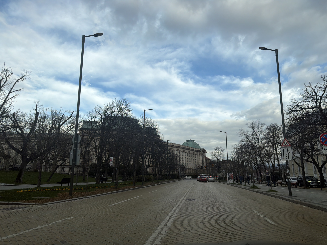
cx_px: 164
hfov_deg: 71.6
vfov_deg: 56.8
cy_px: 122
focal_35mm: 24
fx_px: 227
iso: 80
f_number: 1.78
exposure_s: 1/3279
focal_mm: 6.76
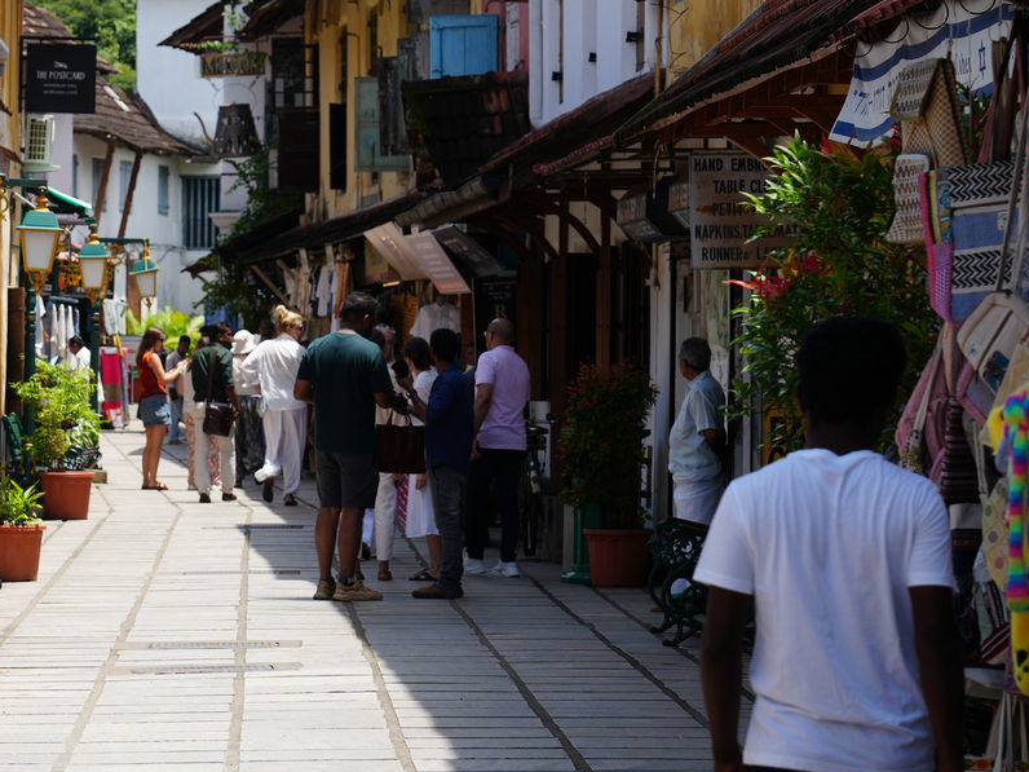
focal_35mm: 203
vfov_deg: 7.3
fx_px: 6034
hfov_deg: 9.7
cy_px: 151
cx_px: 136
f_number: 7.1
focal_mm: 105
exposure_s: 1/200
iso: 100
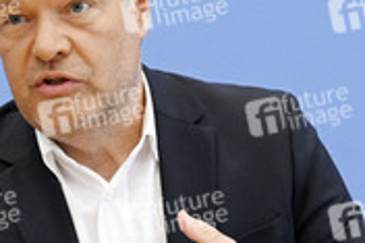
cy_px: 164
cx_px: 119
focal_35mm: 179
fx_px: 1813
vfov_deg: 7.7
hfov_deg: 11.5
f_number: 5
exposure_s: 1/1000
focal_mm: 70
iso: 4000
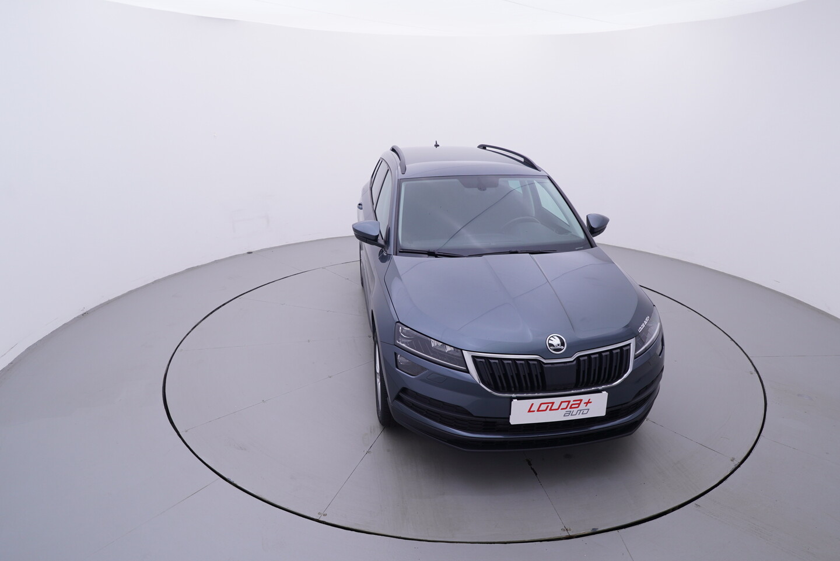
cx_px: 420
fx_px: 525
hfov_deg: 77.3
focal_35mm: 22
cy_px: 280
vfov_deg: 56.2
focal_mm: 15
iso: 200
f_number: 5
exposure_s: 1/80
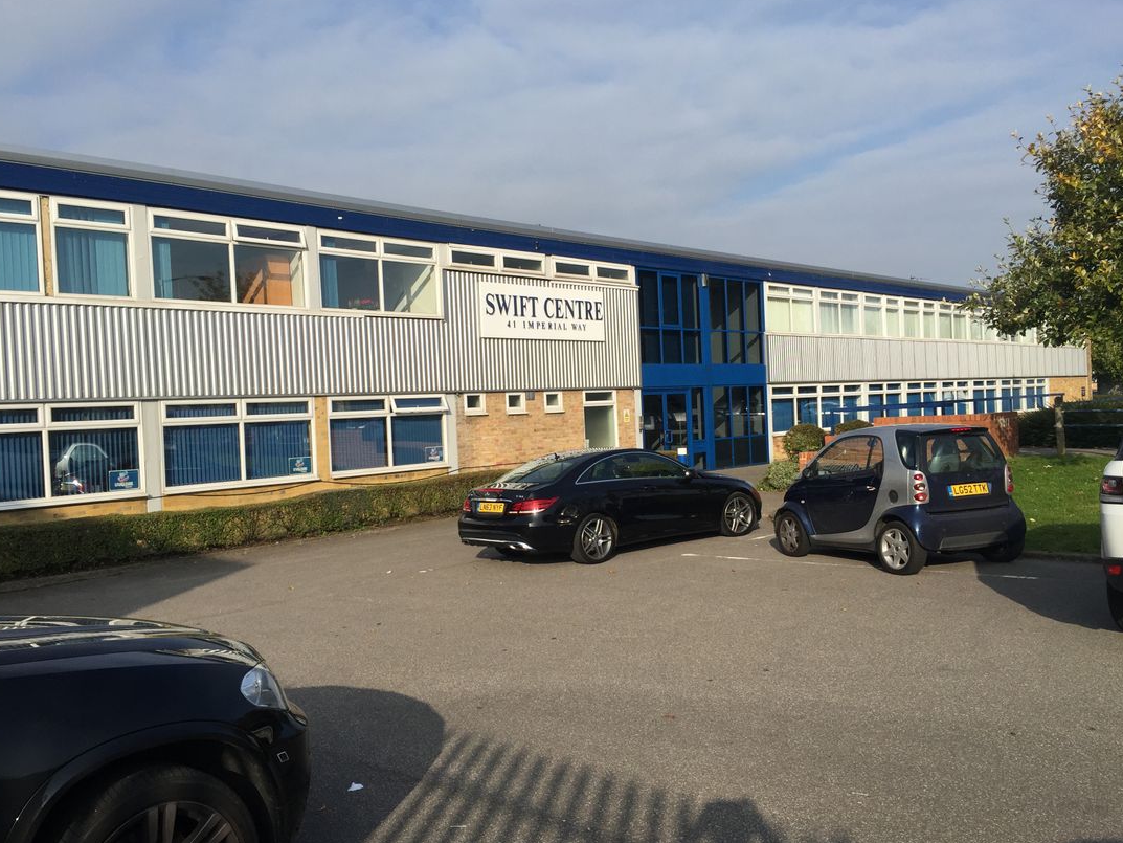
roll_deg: +3.1
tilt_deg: +0.7
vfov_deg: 46.8
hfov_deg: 60.0
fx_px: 973
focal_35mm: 30
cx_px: 567
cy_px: 429
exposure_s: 1/1980
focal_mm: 4.15
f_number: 2.2
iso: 32
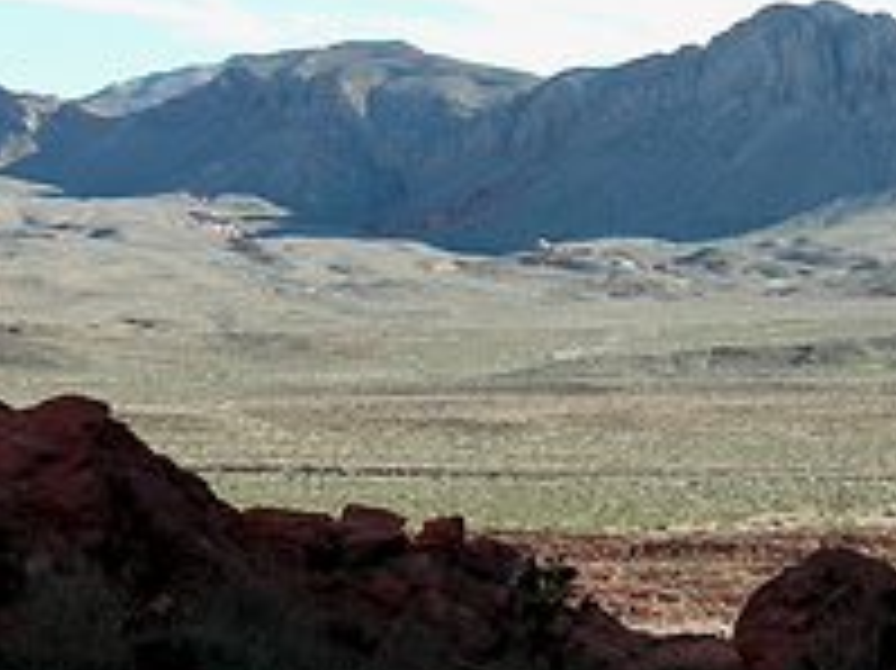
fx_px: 2639
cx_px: 864
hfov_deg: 18.8
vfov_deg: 14.3
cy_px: 56
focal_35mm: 102
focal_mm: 5.8
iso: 50
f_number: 3
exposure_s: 1/327
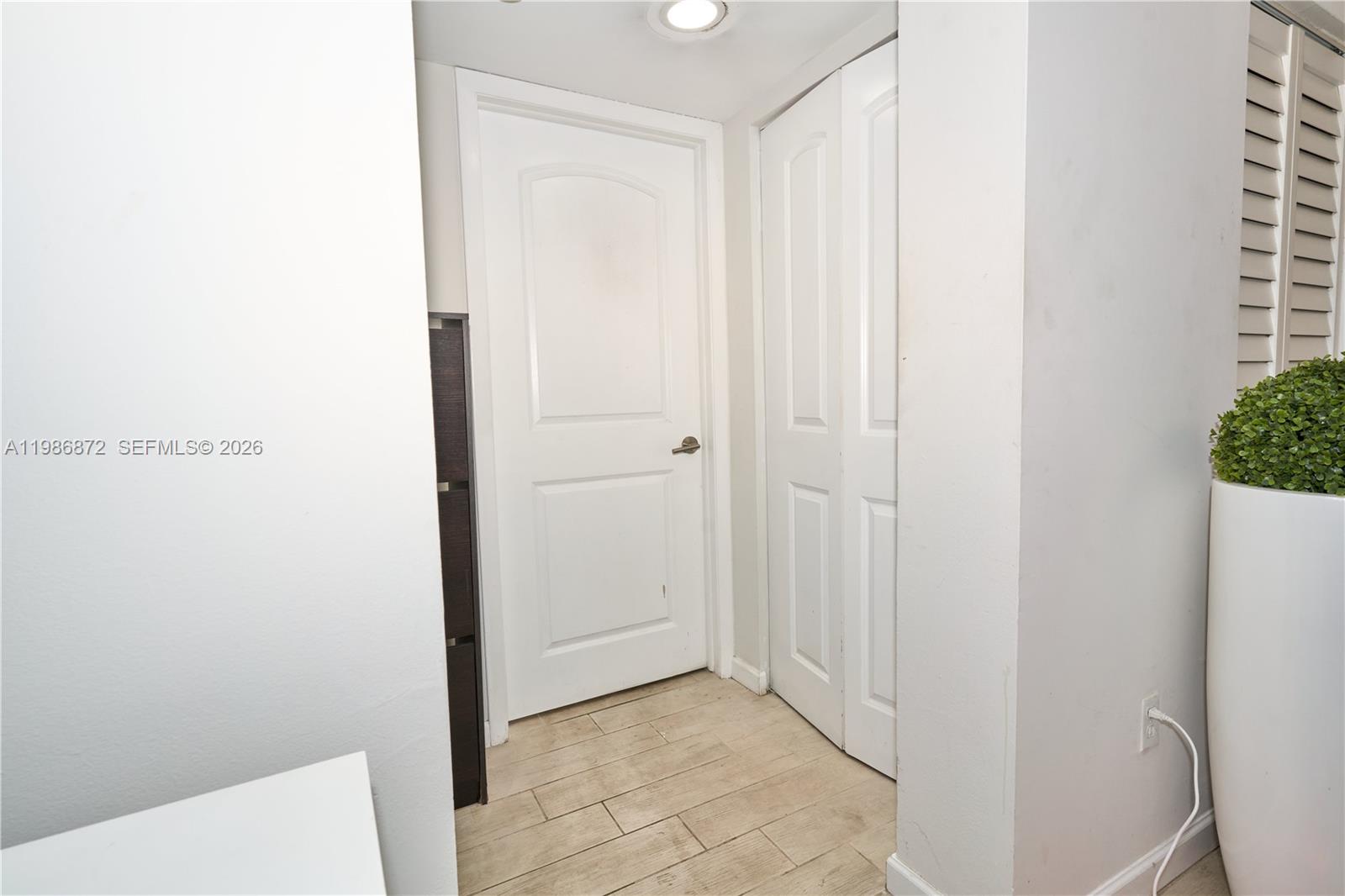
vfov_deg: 70.4
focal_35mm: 17
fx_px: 635
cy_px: 448
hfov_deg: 93.3
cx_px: 672
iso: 800
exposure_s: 1/160
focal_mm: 17
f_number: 8
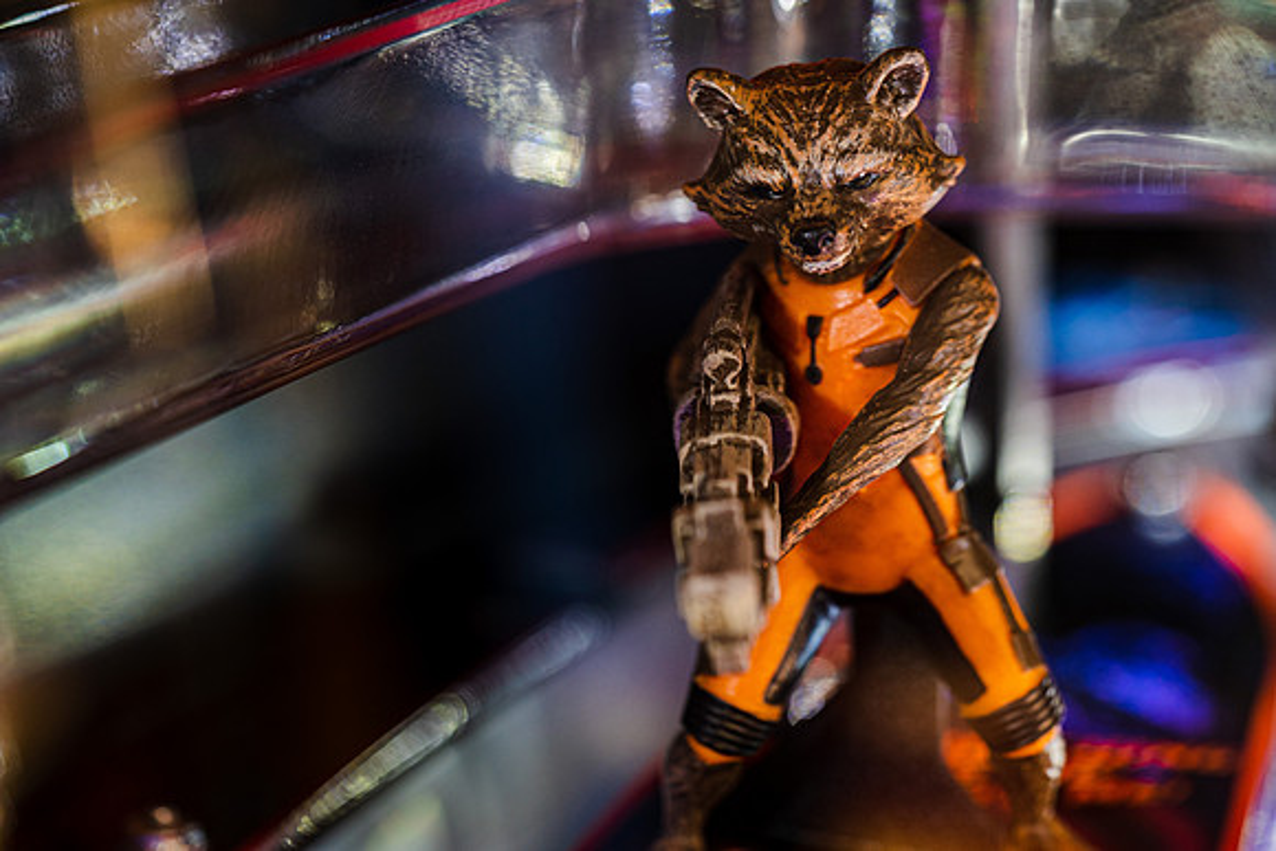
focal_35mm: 115
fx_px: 4066
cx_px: 813
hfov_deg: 17.8
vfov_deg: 11.9
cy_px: 309
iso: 400
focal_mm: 90
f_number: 4.5
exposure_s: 1/15
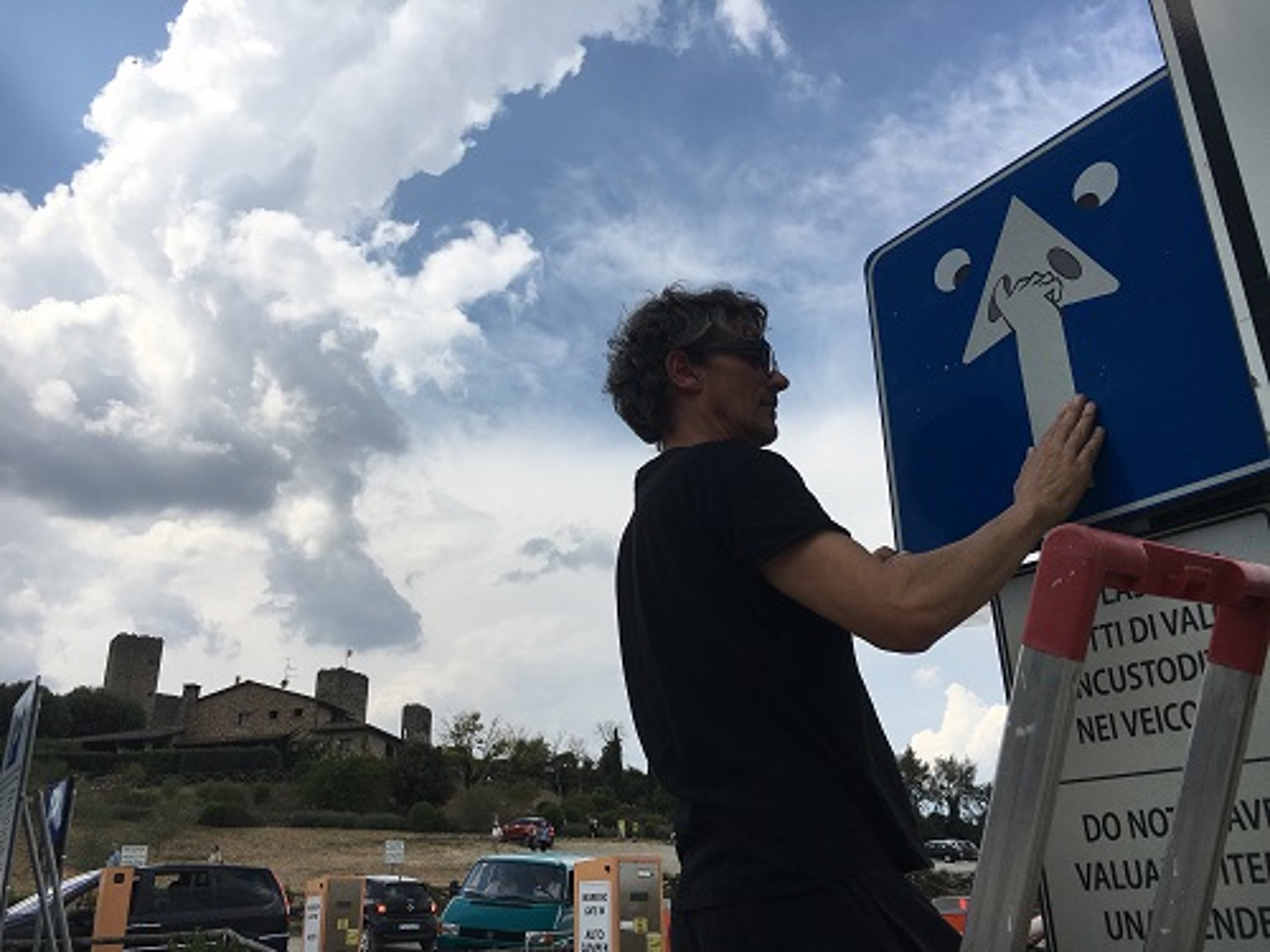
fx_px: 1064
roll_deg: +3.0
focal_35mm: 29
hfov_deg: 61.7
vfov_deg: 48.2
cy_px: 476
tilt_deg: +23.5
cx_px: 635
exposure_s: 1/2747
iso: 25
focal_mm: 4.15
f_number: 2.2
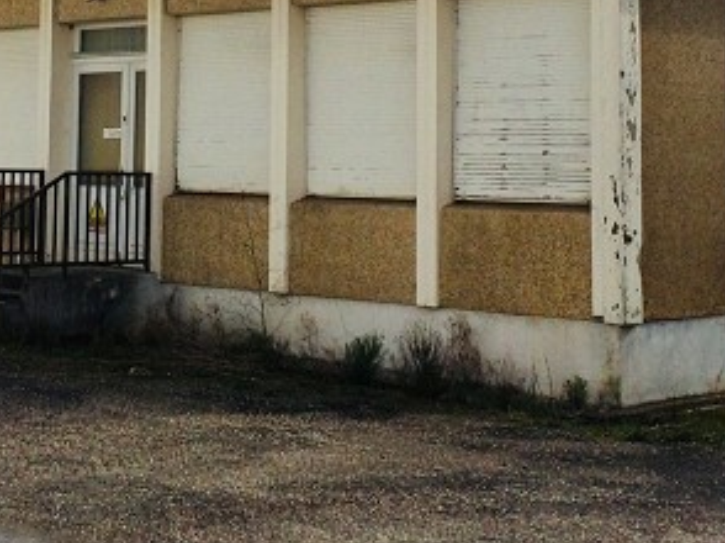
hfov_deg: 24.6
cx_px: 247
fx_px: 1653
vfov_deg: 18.2
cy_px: 2
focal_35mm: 79
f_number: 2.2
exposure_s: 1/5882
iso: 40
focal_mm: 4.15
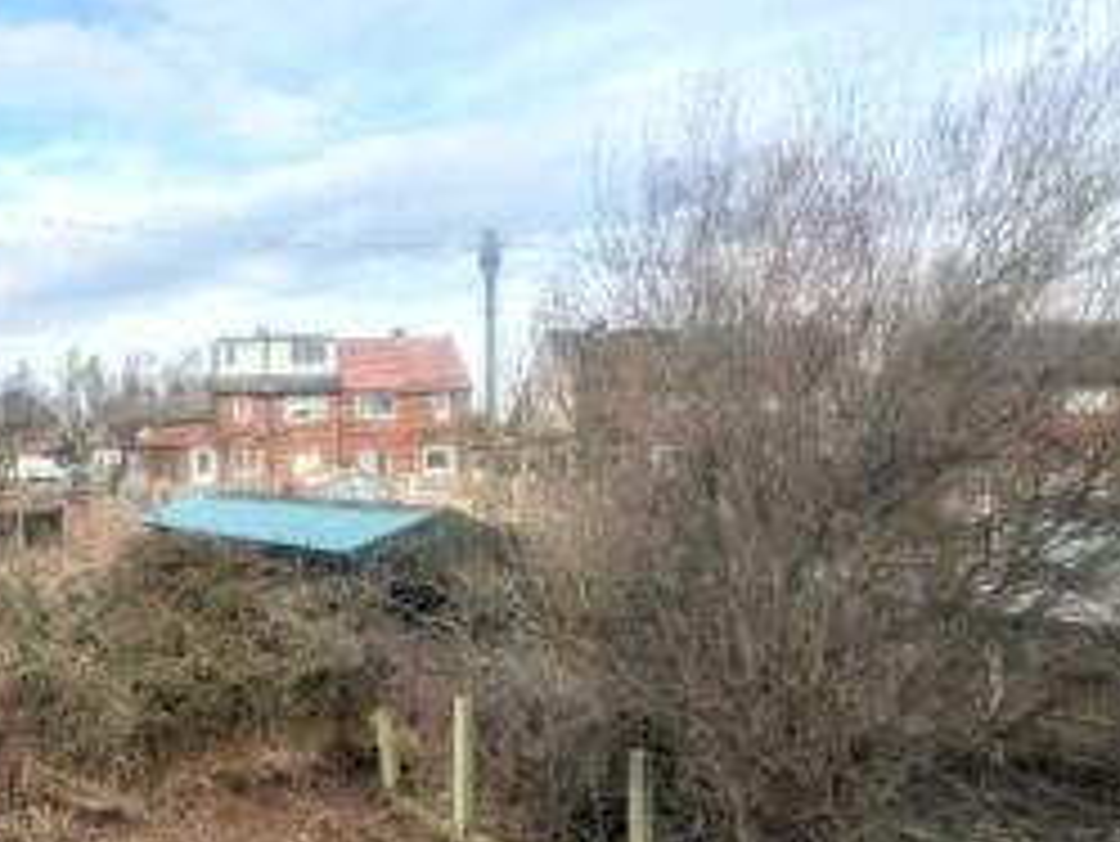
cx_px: 9
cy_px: 439
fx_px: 906
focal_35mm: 28
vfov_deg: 49.8
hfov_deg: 51.4
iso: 52
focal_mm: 2.02
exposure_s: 1/1153
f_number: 1.7
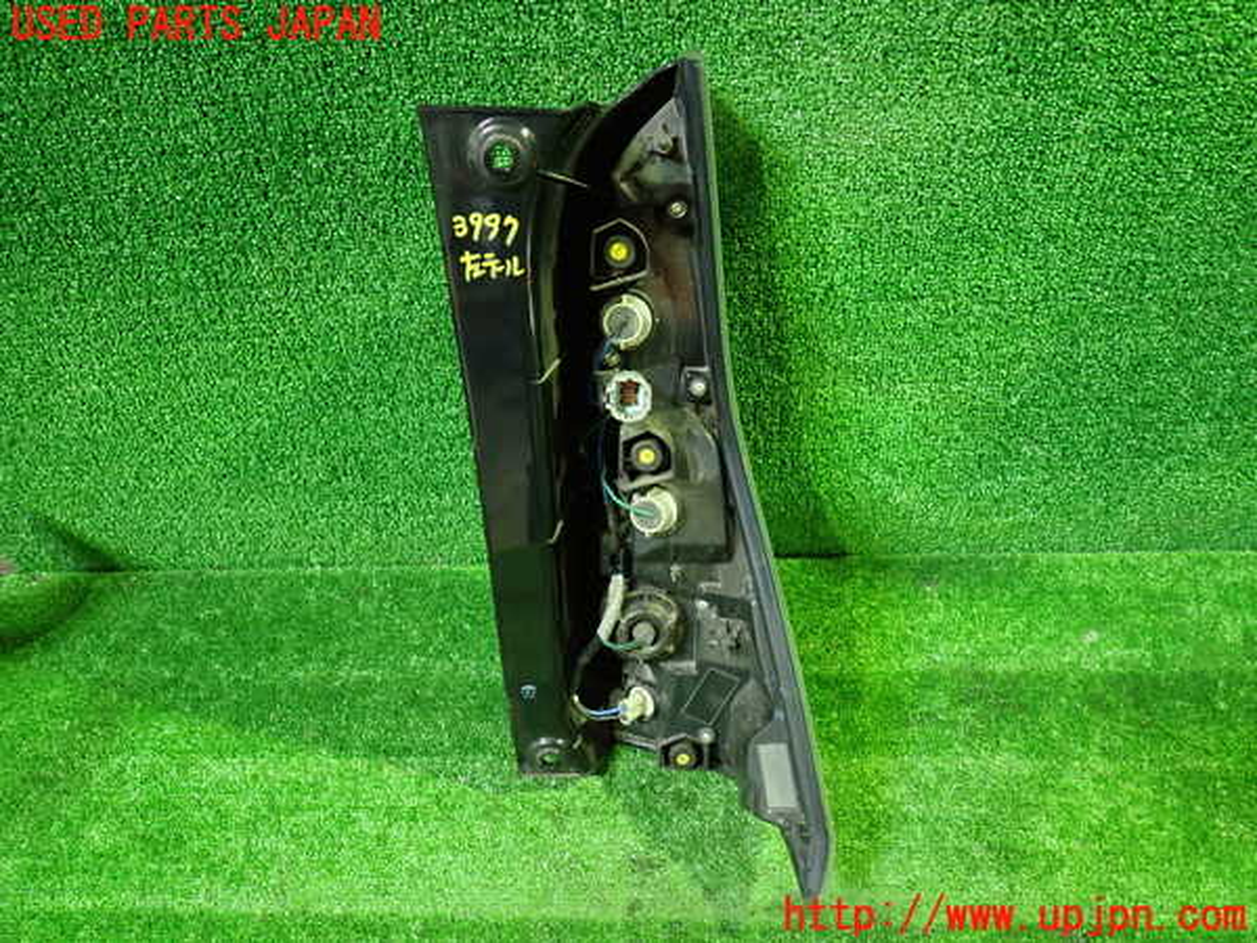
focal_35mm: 25
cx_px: 628
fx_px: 908
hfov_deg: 69.4
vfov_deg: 54.9
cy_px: 472
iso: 640
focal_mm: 4.5
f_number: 2
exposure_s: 1/30
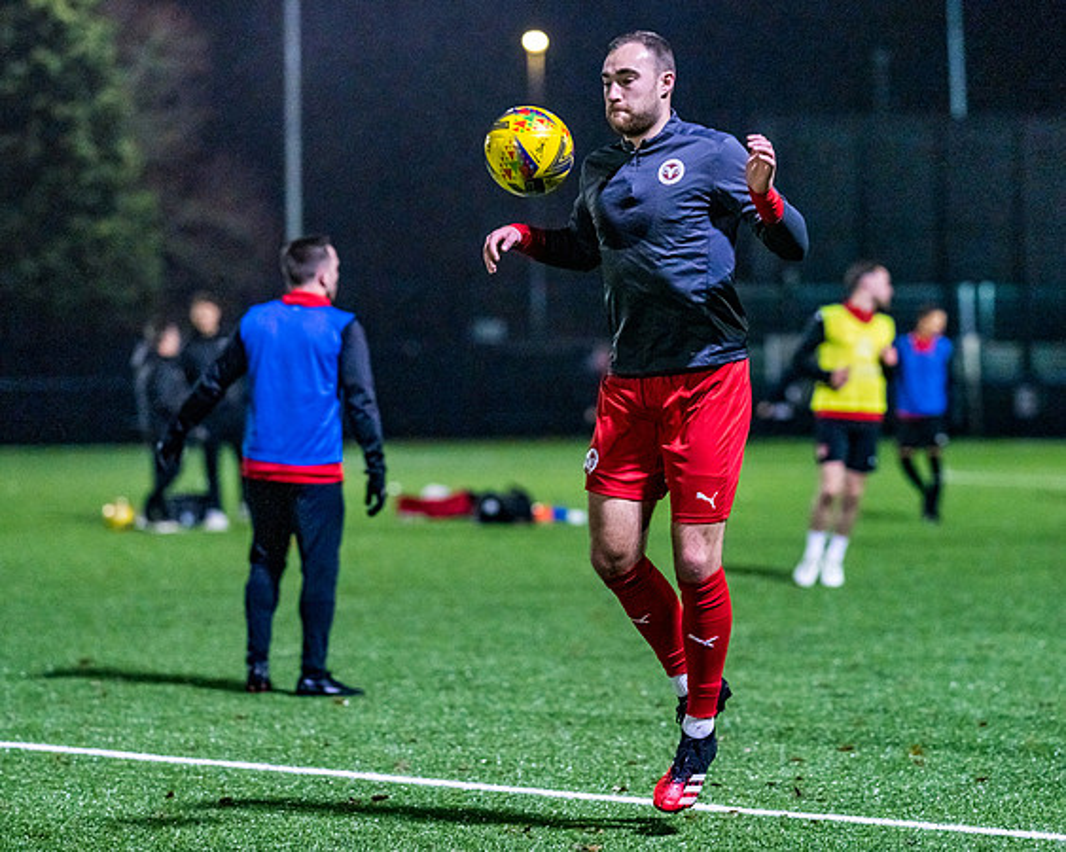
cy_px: 431
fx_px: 5034
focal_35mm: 160
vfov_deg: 9.7
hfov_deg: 12.1
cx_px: 646
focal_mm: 135
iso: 8000
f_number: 2.5
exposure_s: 1/1000
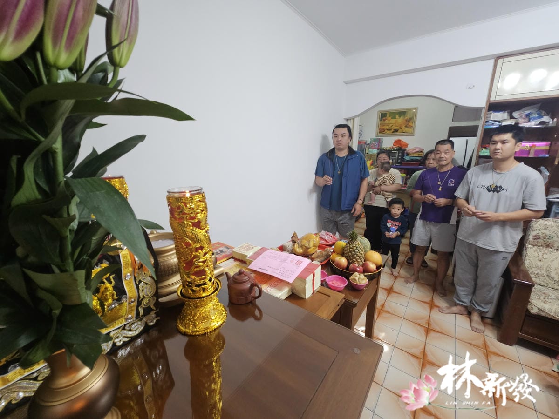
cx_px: 280
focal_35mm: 13
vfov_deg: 89.9
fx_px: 210
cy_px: 210
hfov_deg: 106.2
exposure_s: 1/60
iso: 200
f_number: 2.2
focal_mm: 2.2
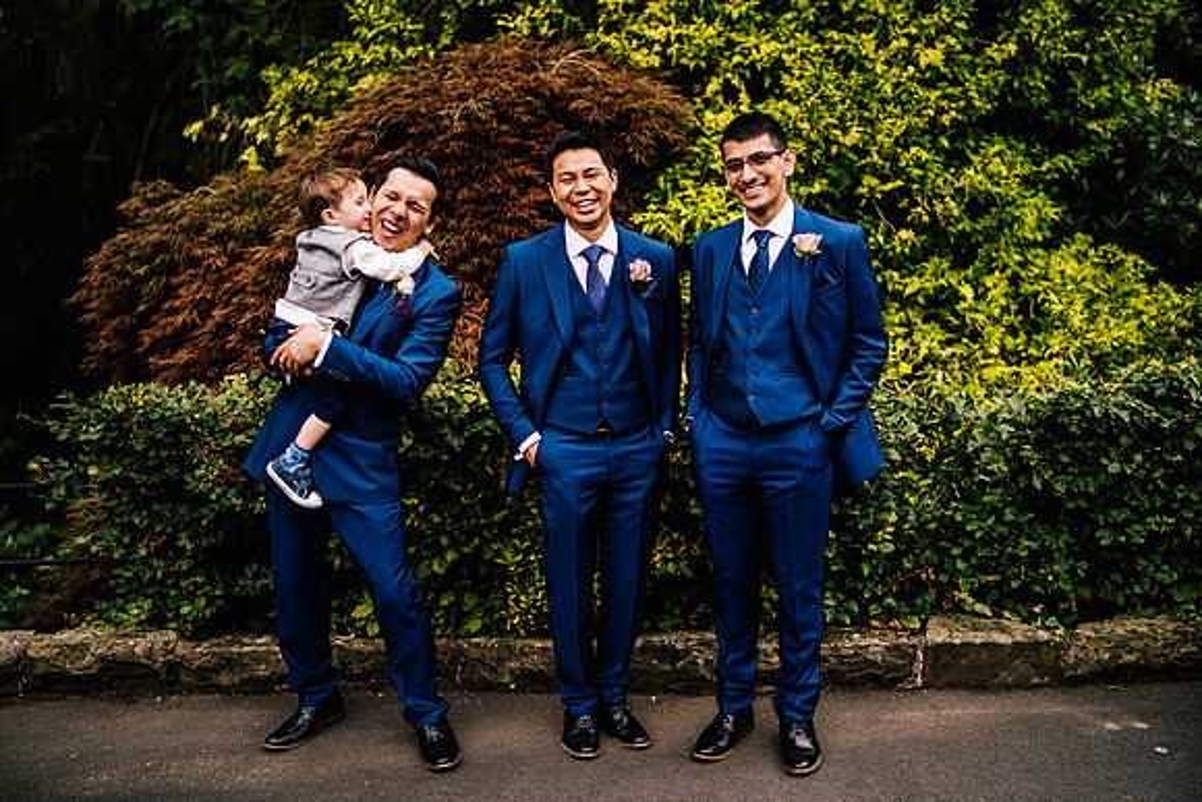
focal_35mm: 36
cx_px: 601
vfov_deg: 37.3
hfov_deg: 53.6
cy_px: 401
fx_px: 1189
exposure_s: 1/1250
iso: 100
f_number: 4
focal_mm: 35
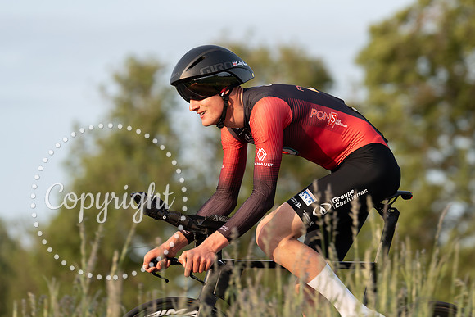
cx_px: 271
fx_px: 3016
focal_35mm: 229
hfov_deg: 9.0
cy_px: 136
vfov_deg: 6.0
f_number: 4
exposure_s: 1/1000
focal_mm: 200
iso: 250
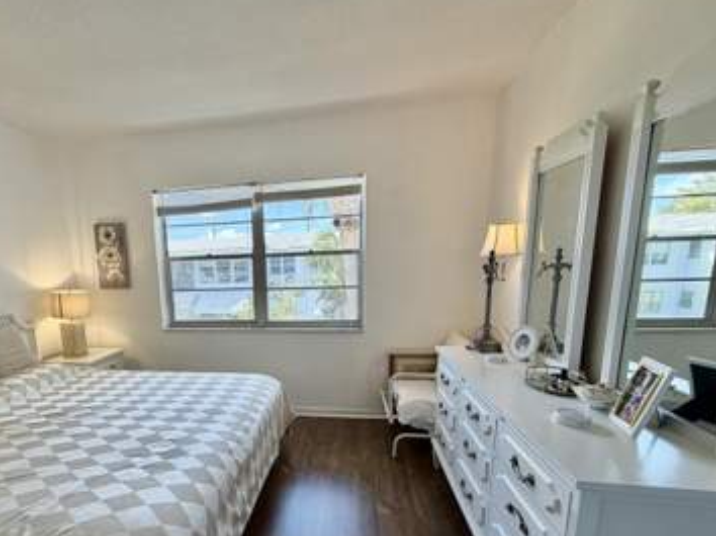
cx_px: 269
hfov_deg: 83.1
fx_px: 393
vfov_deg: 67.5
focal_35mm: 19
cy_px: 337
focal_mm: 2.22
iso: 80
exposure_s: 1/120
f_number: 2.2
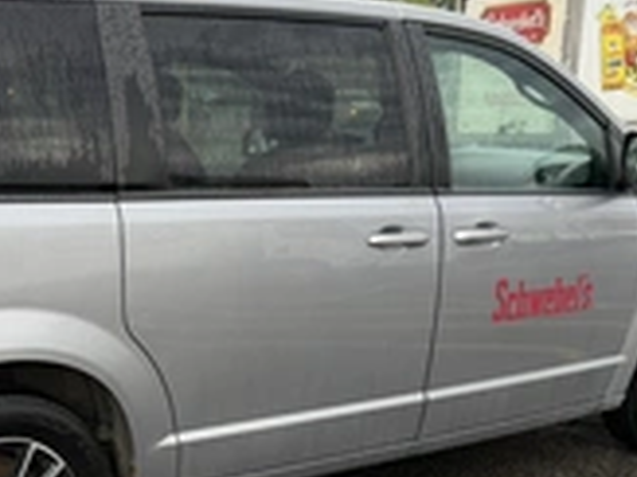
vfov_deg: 24.3
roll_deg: +2.2
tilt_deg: -13.5
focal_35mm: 59
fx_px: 1085
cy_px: 395
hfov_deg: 31.8
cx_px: 117
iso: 100
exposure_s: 1/643
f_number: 1.78
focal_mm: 6.76
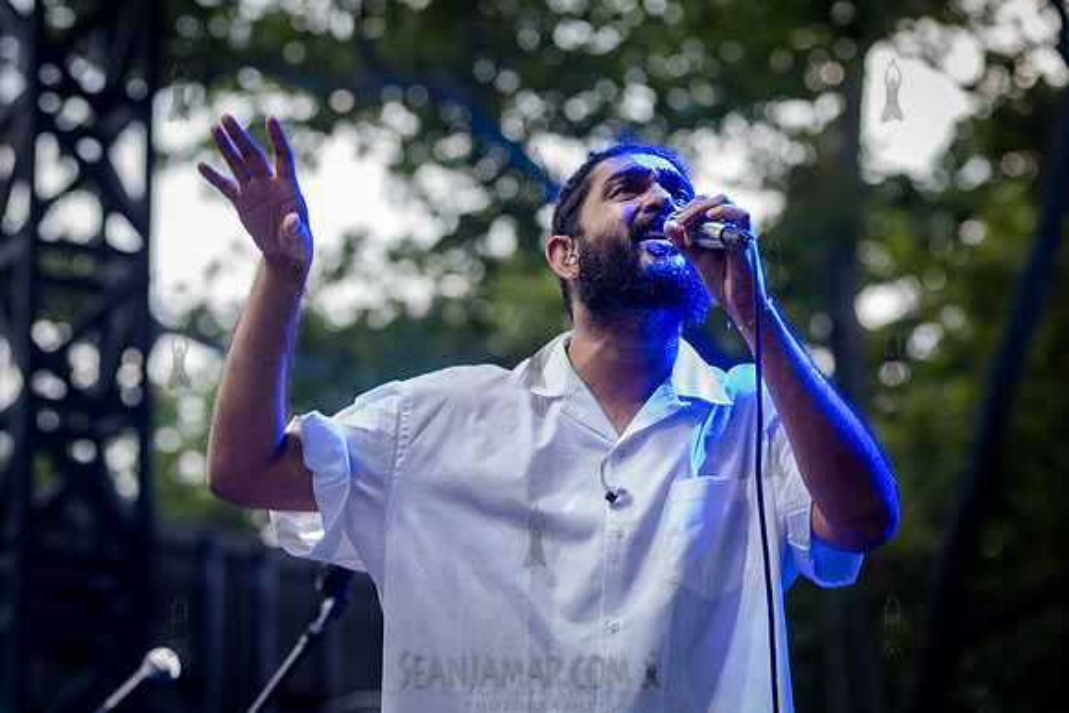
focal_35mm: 149
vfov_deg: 9.2
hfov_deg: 13.8
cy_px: 365
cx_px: 509
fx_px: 4433
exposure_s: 1/320
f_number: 4
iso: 2000
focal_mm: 120
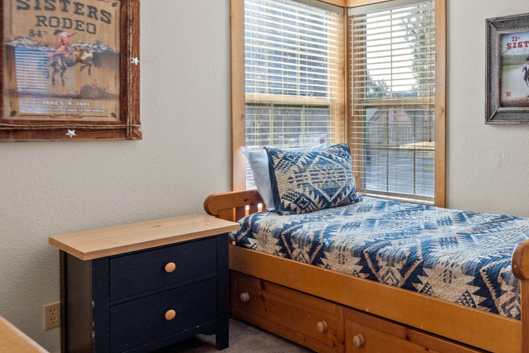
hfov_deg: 56.1
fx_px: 441
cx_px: 445
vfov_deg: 43.6
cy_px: 171
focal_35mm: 30
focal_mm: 16
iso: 200
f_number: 8
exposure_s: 1/25
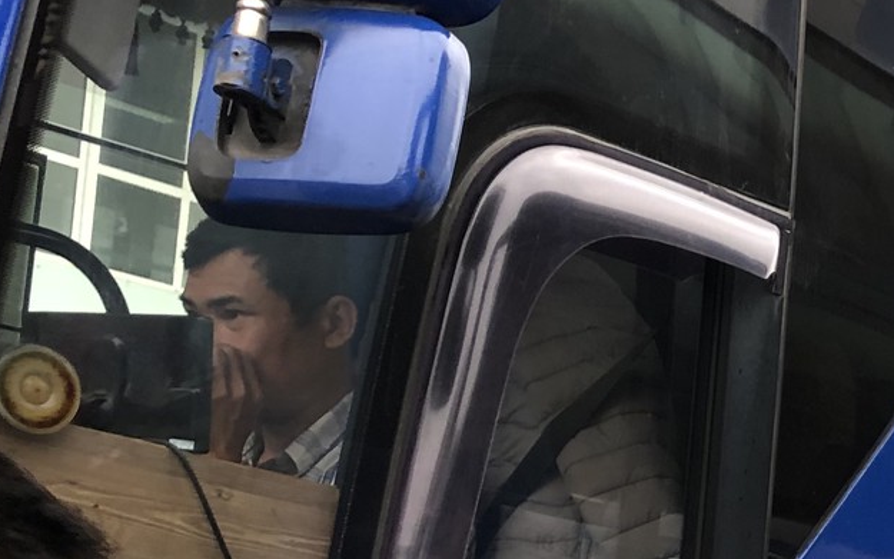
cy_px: 718
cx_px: 1239
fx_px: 2315
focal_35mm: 95
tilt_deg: +4.4
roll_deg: -4.7
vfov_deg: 13.3
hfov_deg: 19.7
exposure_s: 1/120
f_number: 1.8
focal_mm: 4
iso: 80
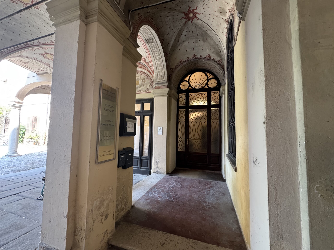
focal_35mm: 14
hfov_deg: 102.1
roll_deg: -1.0
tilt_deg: +3.2
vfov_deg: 85.7
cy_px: 125
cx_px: 167
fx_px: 135
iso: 320
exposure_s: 1/88
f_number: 2.2
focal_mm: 2.22
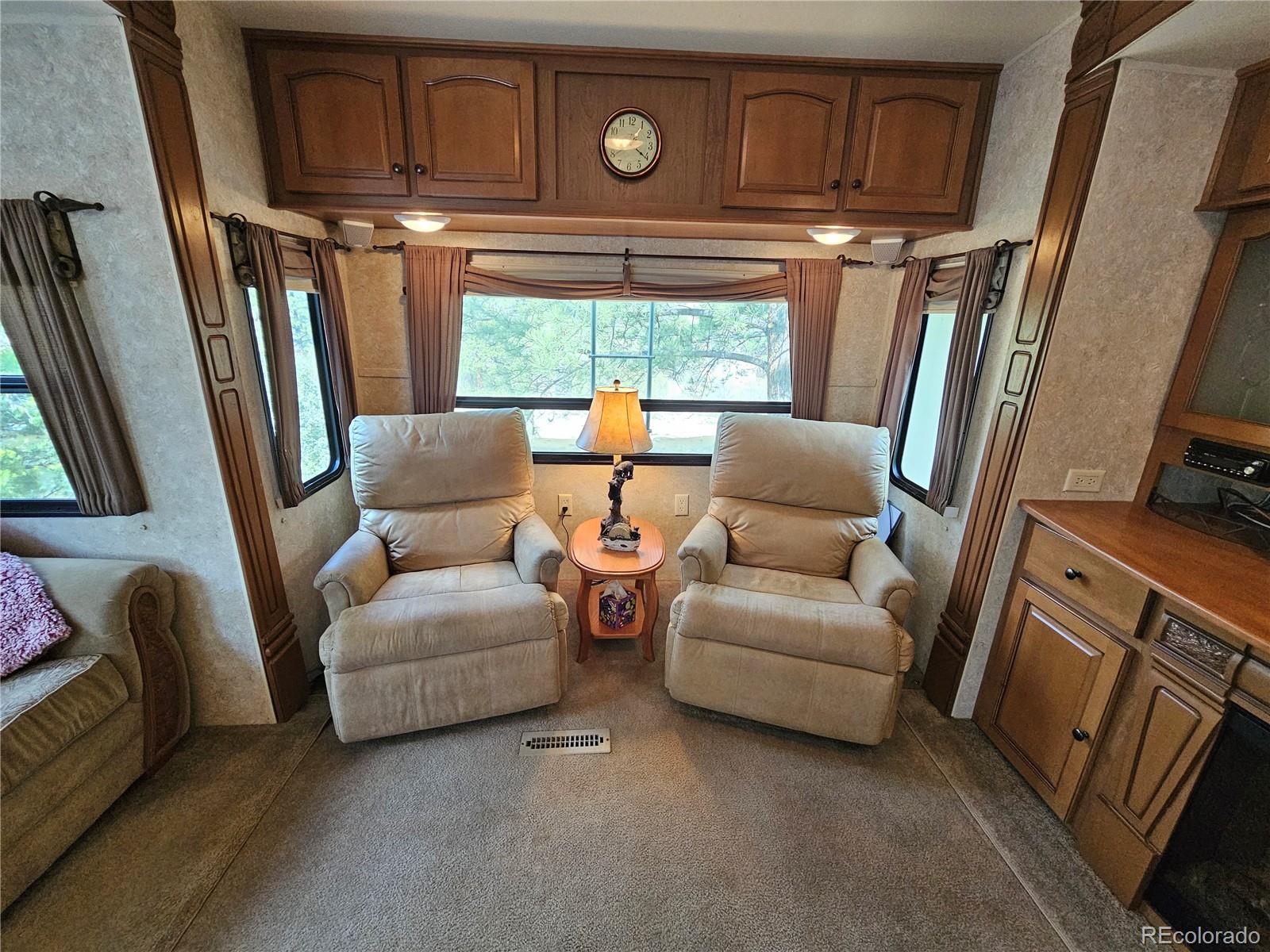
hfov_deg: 106.2
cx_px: 635
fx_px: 477
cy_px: 476
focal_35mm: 13
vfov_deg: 89.9
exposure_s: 1/77.4
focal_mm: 2.2
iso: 400
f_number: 2.2
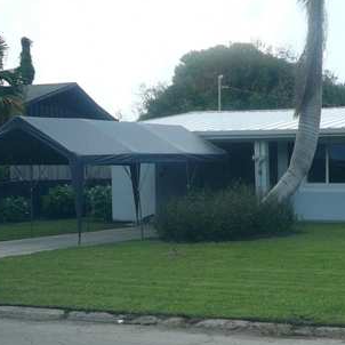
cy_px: 227
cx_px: 442
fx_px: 925
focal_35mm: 82
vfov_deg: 21.1
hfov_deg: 19.6
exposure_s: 1/500
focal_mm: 5.2
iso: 80
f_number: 2.8
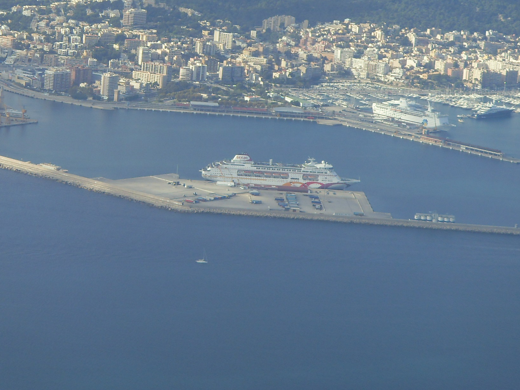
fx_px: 2794
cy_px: 137
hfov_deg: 10.6
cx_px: 244
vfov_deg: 8.0
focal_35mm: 186
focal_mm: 19.8
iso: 80
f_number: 4.5
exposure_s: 1/500
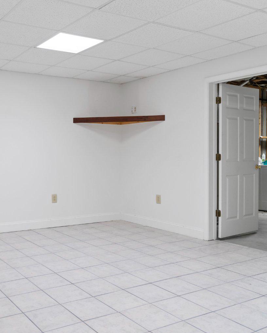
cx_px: 47
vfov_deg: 52.7
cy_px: 150
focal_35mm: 34
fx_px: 336
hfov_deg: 41.2
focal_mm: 18
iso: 500
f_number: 8
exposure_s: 1/6
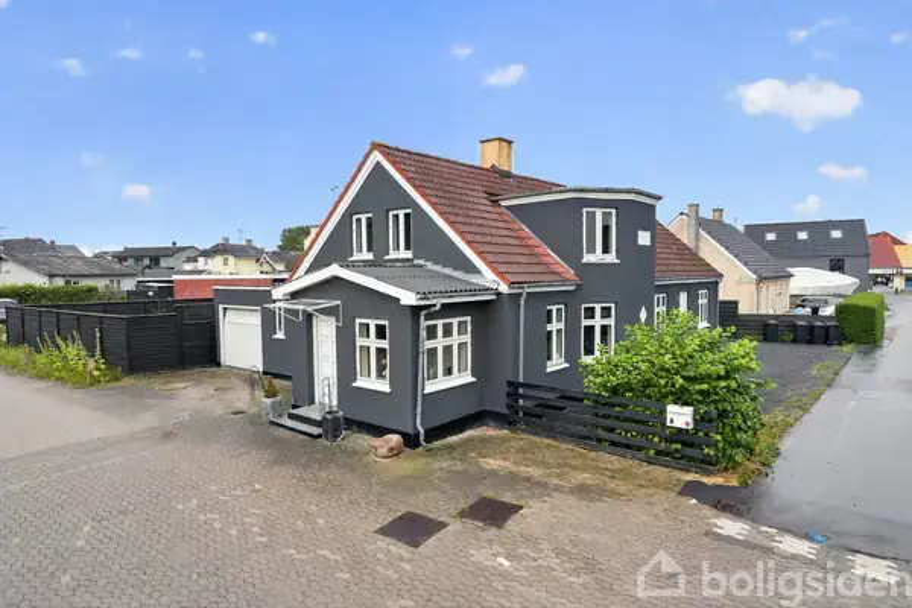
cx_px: 456
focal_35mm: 22
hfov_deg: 78.6
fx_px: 557
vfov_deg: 57.2
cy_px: 304
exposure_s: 1/160
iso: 400
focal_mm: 22
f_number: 8
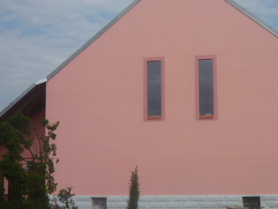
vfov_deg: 27.0
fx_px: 434
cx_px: 200
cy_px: 108
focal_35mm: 54
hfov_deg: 35.0
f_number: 8
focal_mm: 5.5
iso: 100
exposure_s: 1/320
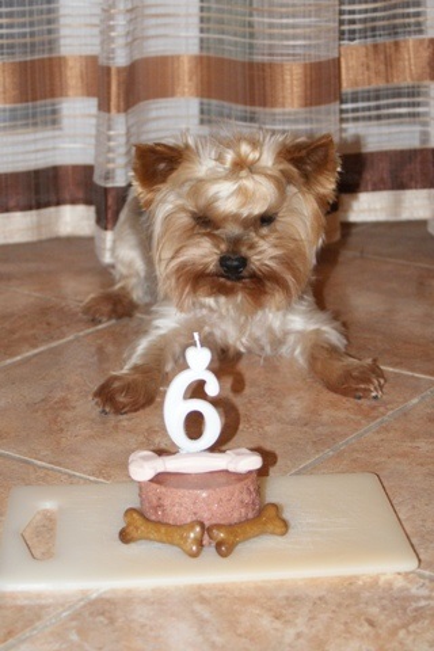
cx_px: 217
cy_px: 326
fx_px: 949
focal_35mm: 52
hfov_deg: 25.8
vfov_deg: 37.9
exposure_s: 1/60
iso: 400
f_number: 5.6
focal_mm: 35
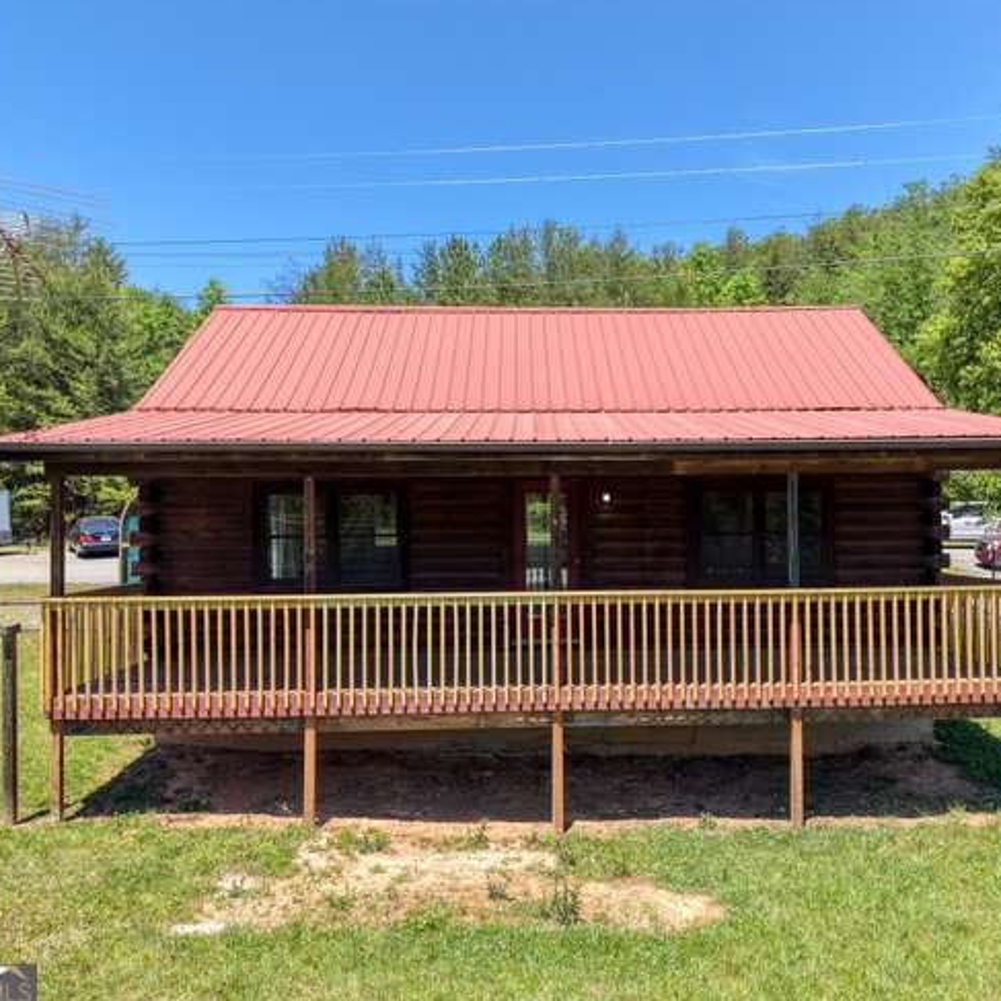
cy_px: 502
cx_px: 565
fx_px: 949
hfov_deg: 55.5
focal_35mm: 29
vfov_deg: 55.6
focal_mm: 8.67
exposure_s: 1/5000
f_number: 1.8
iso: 200
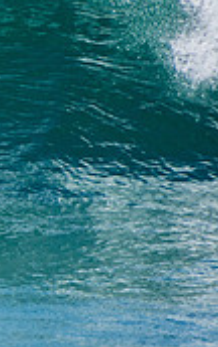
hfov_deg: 0.6
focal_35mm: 2060
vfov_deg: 1.0
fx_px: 19517
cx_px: -287
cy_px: 217
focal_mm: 400
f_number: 5.6
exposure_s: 1/2000
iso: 320
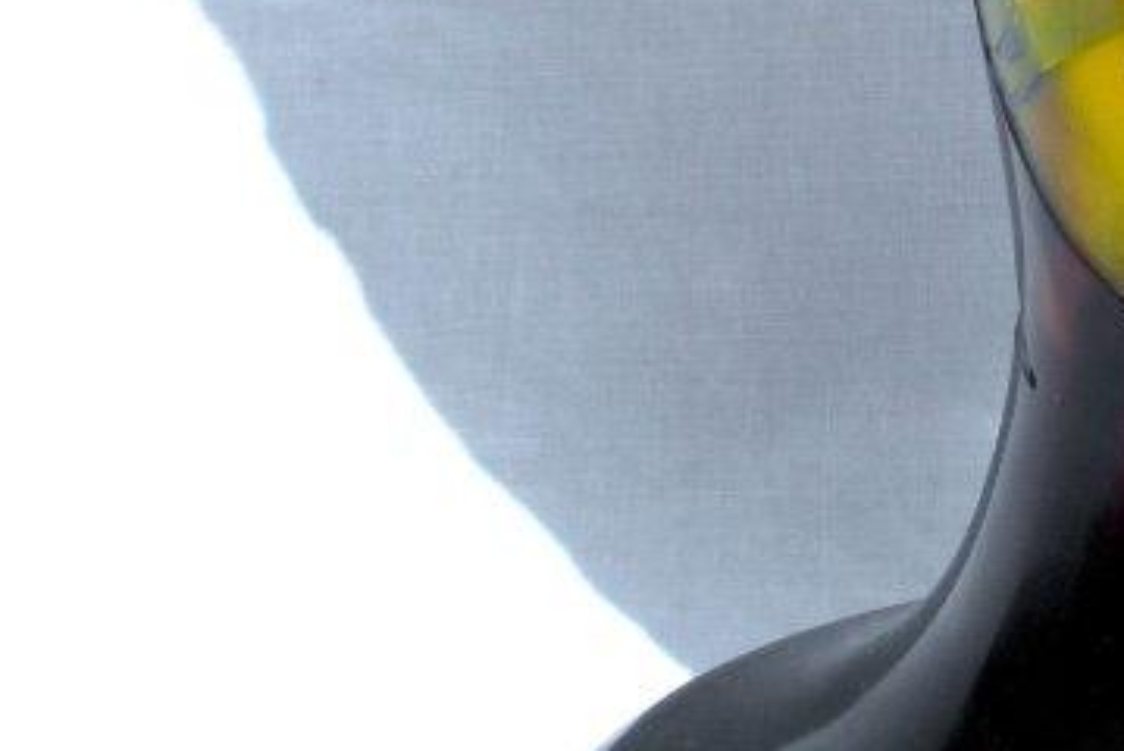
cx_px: 1196
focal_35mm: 184
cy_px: -219
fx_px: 5749
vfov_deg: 7.4
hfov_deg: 11.0
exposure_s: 1/750
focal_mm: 8.7
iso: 80
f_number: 5.8
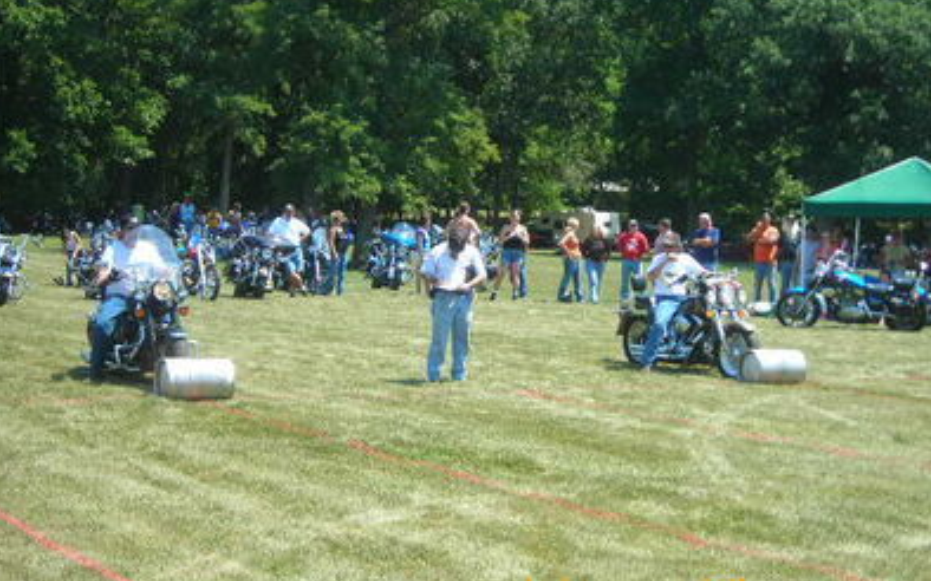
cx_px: 461
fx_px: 1776
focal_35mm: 70
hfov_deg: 29.4
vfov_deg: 18.6
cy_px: 262
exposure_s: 1/175
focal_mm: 10.8
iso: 50
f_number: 3.9
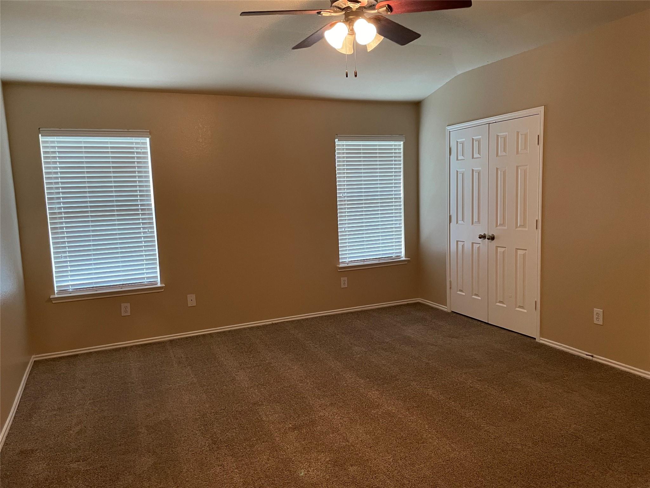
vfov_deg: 53.1
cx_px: 325
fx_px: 488
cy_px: 244
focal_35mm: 26
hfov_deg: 67.3
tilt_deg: -6.5
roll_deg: +2.3
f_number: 1.6
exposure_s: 1/60
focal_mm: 4.2
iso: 500
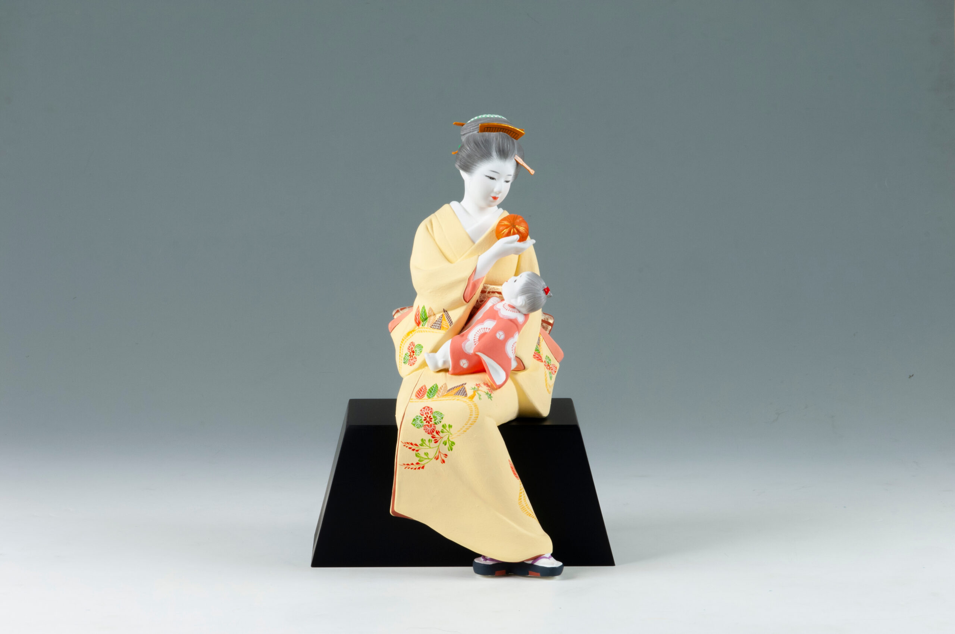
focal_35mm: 128
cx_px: 478
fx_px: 3378
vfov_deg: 10.7
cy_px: 317
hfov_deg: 16.1
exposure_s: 1/60
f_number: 16
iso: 100
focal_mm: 85
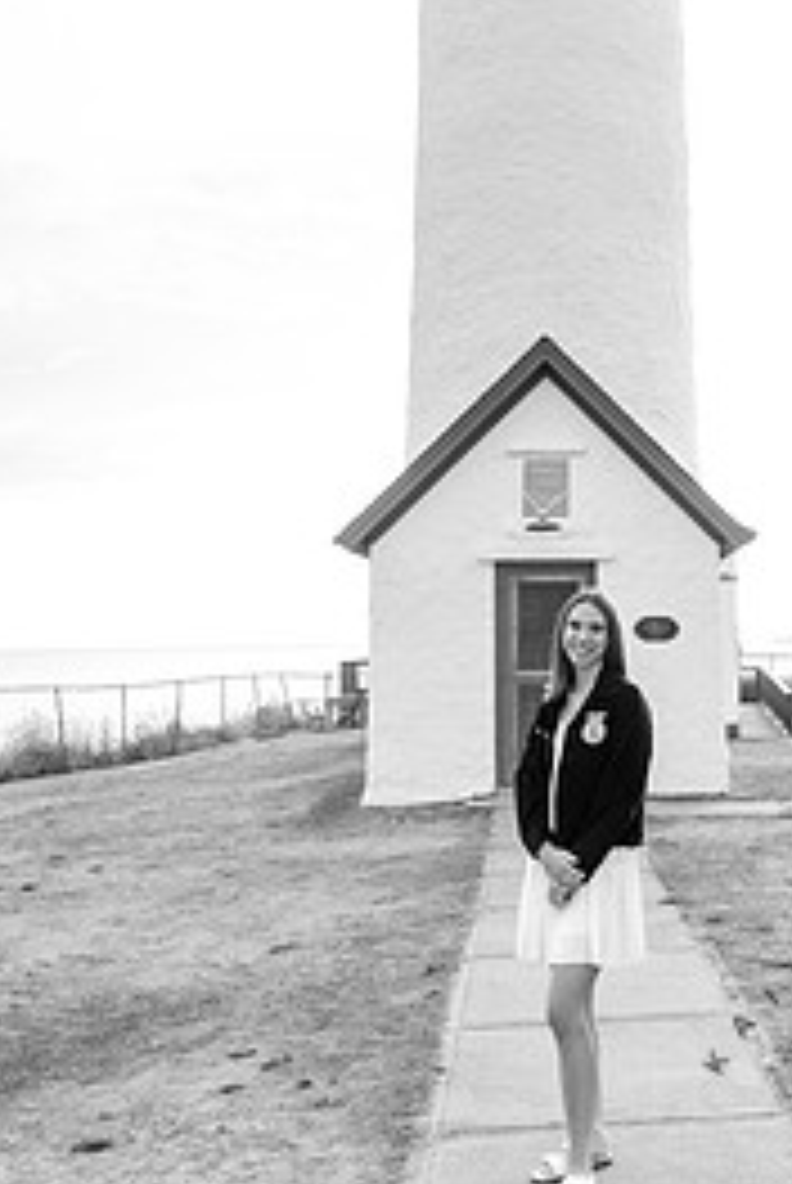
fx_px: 1349
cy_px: 450
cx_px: 648
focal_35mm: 41
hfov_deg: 31.7
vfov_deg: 47.0
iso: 400
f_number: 7.1
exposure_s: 1/250
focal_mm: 24
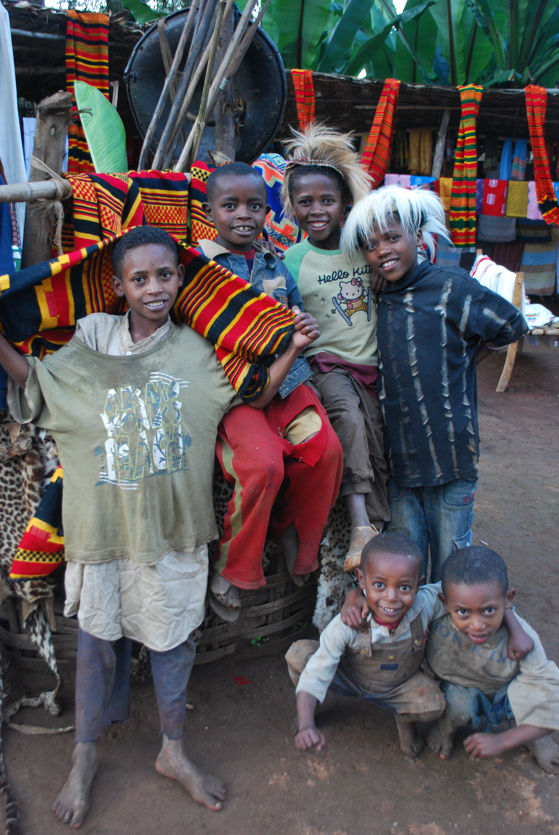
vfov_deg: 53.1
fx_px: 836
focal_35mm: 36
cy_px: 418
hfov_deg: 37.0
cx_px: 280
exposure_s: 1/30
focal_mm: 24
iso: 720
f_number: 4.2
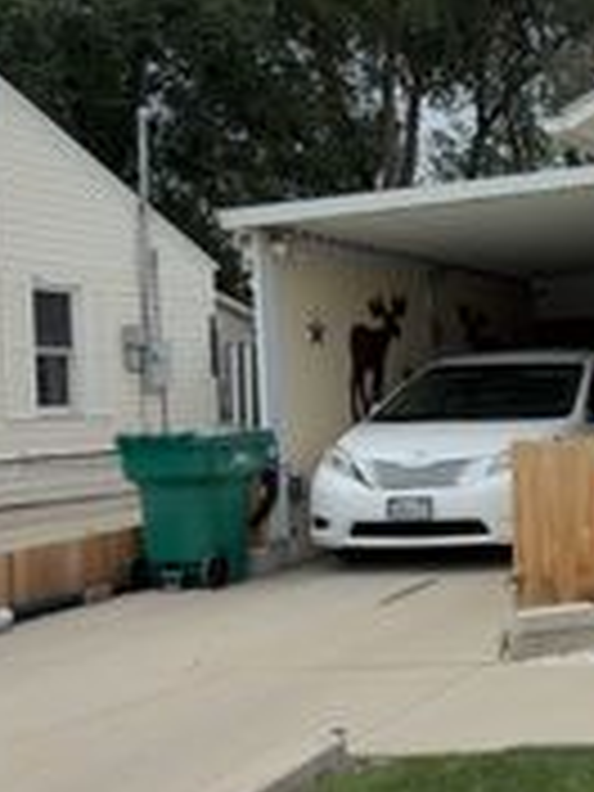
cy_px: 403
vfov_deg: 36.2
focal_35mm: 53
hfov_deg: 21.1
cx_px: 994
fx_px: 1213
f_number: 2.2
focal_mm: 2.22
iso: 16
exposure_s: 1/987
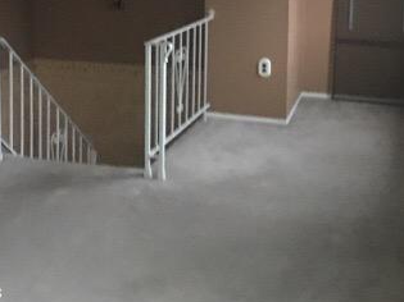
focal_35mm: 59
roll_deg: -1.1
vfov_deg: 23.9
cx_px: 195
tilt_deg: -8.5
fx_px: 688
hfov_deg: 32.7
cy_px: 12
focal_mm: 4.15
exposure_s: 1/15
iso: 1250
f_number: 2.2
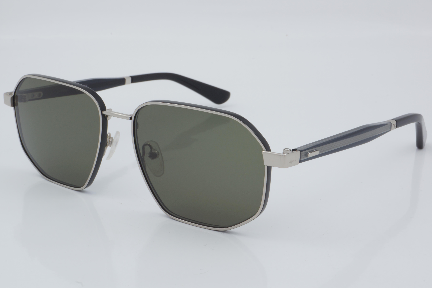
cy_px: 144
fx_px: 900
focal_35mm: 75
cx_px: 216
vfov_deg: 18.2
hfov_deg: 27.0
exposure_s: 1/4
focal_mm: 50
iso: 100
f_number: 32
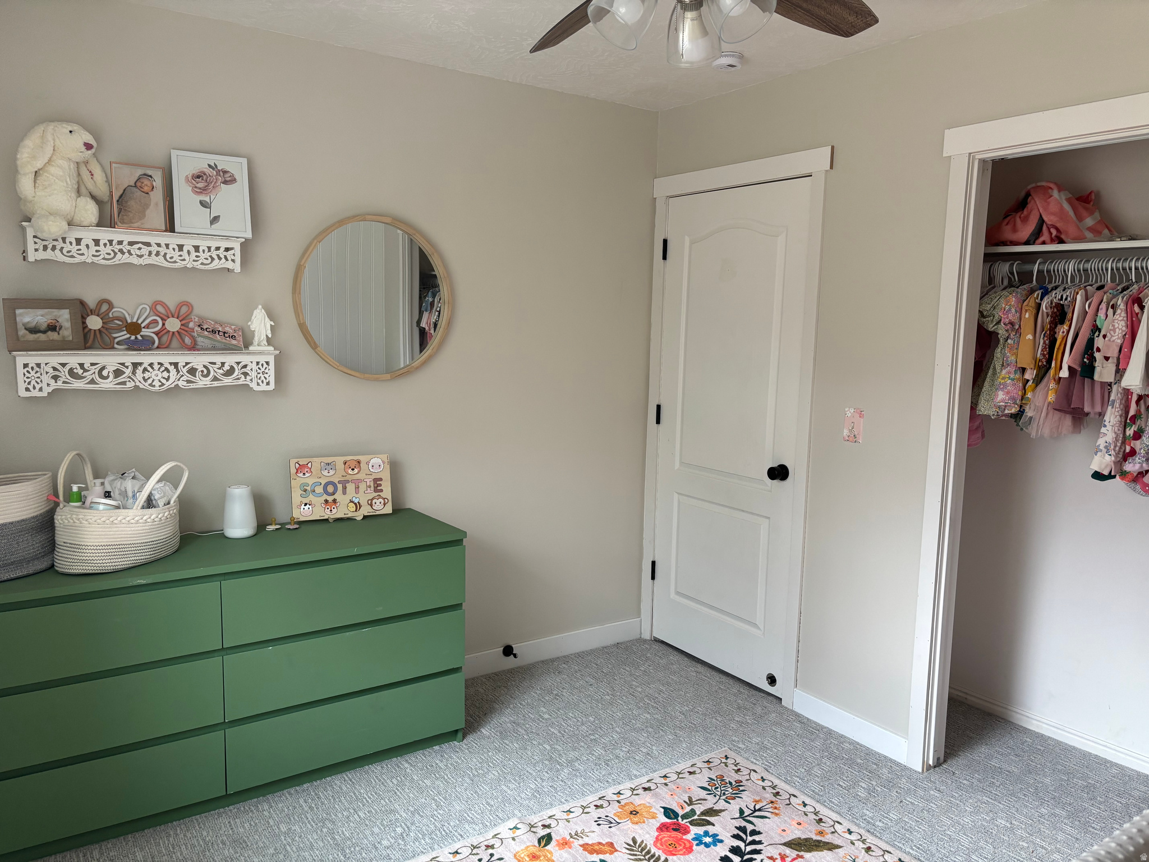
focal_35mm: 26
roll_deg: -1.6
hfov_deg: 67.3
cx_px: 574
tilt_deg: -7.4
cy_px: 431
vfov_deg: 53.1
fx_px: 863
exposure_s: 1/104
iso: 125
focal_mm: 5.96
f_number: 1.6
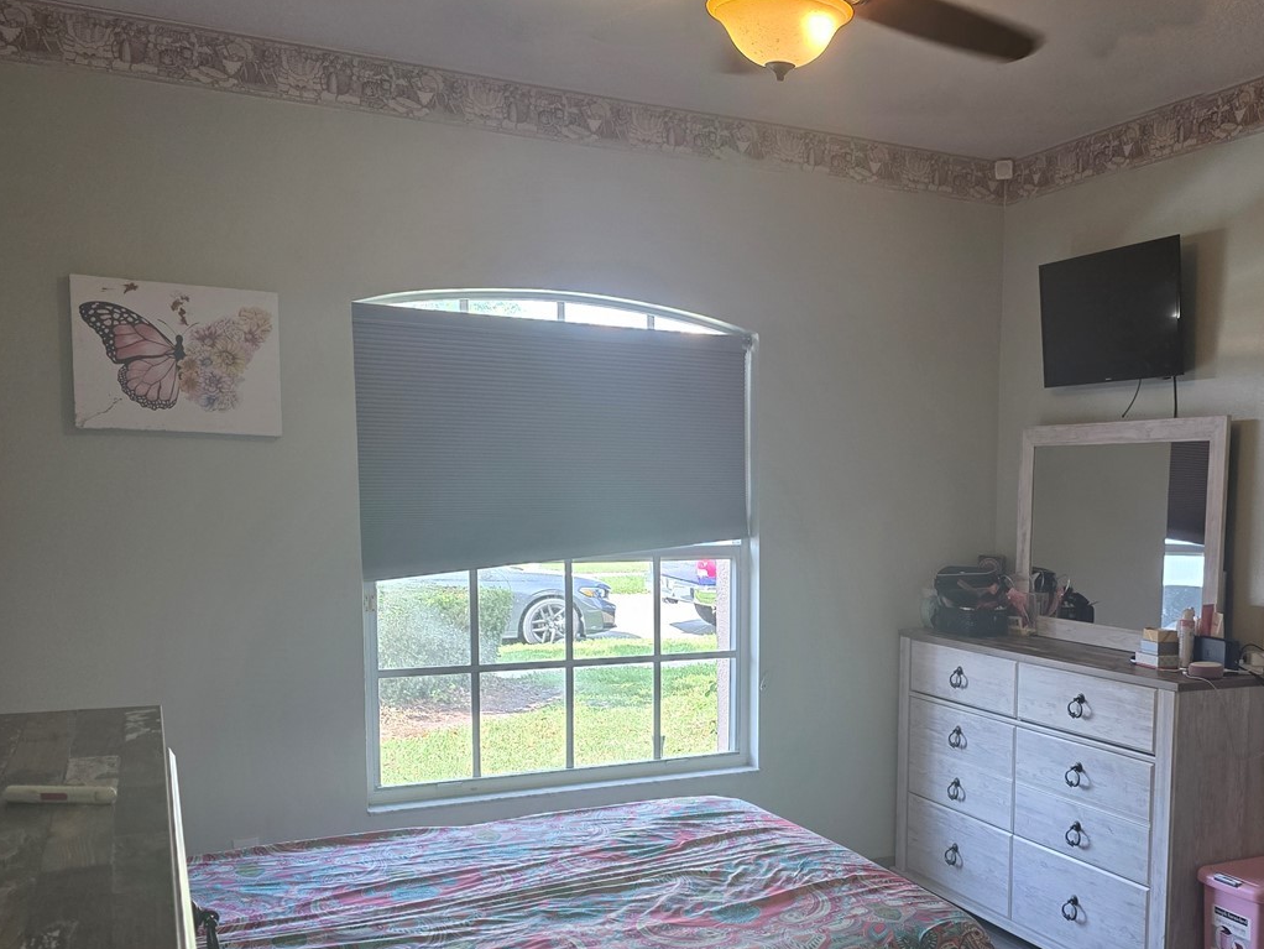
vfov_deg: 39.2
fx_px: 1315
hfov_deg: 49.9
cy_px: 629
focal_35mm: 36
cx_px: 898
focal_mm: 6.3
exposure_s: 1/120
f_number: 1.7
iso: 160
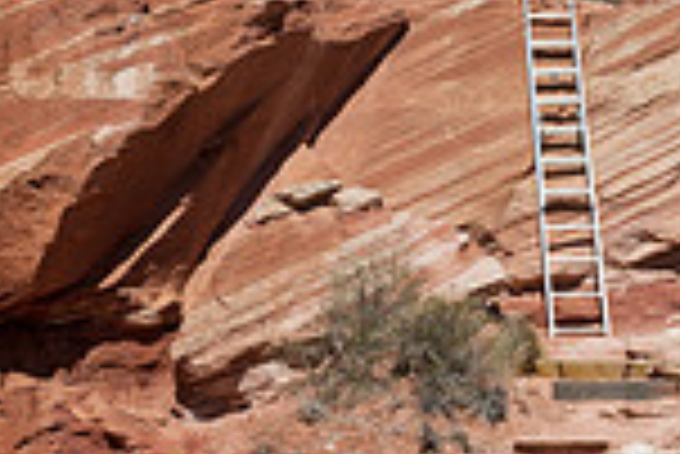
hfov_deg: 22.1
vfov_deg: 14.9
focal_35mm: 92
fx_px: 1739
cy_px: 160
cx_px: 266
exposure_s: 1/500
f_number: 16
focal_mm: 24
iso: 400
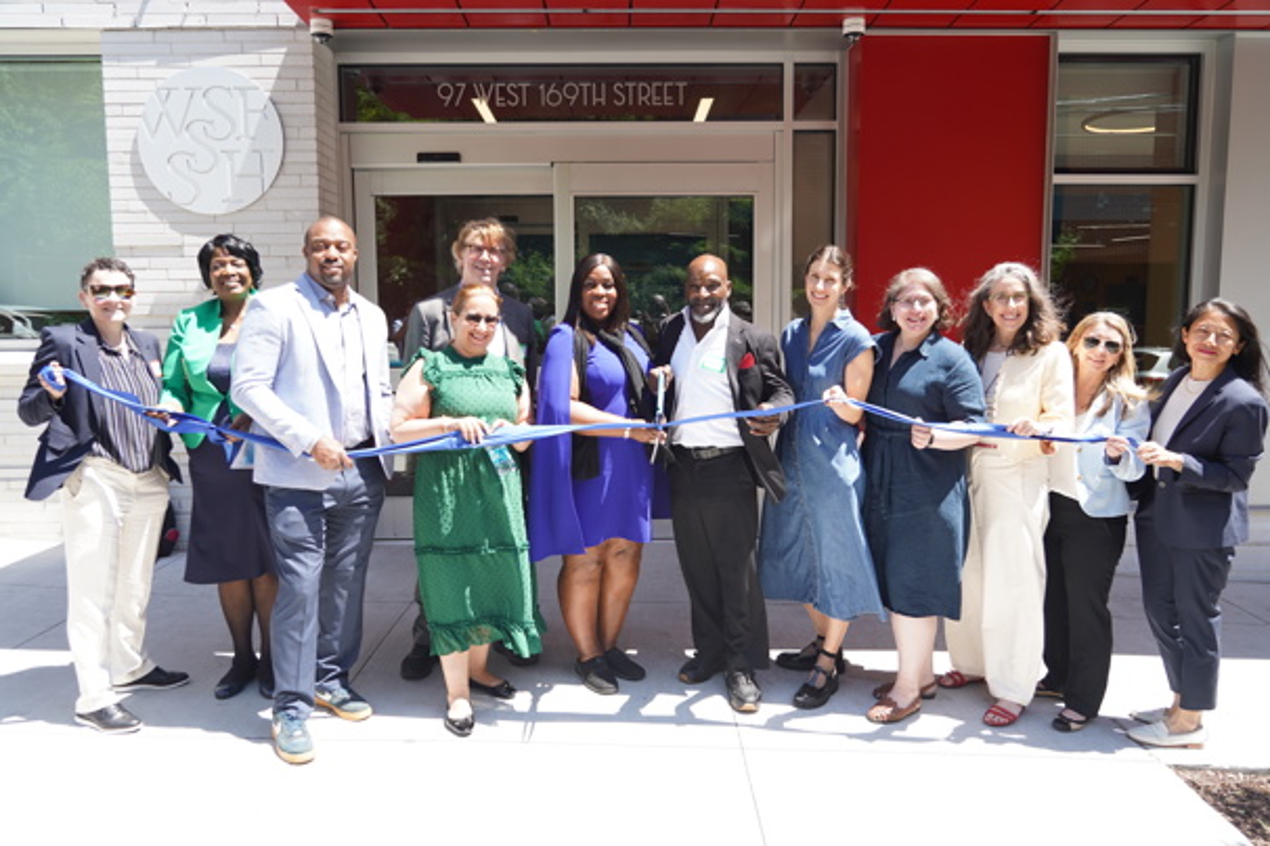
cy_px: 423
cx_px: 635
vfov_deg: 53.1
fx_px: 847
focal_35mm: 24
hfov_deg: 73.7
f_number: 4
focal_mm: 24
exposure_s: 1/250
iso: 125
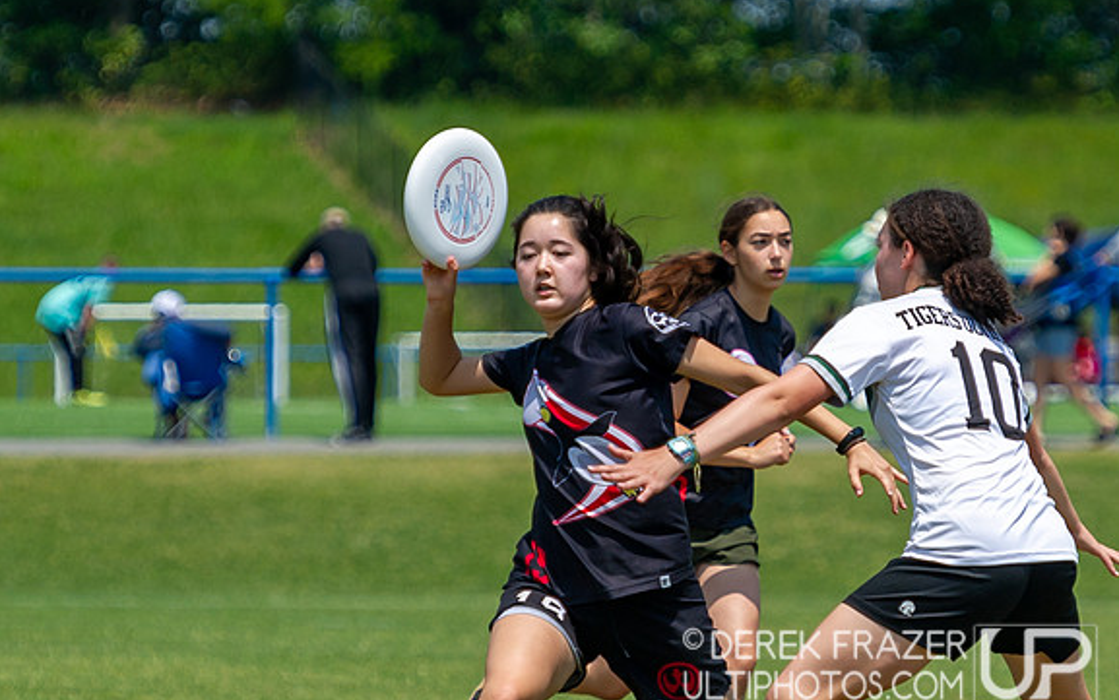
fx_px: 14795
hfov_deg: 4.3
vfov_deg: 2.7
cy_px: 379
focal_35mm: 485
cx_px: 613
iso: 200
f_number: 4
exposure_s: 1/2000
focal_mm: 195
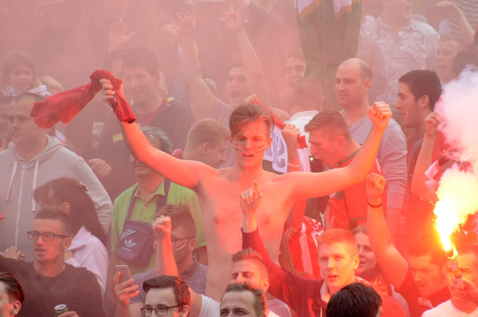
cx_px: 245
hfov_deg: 5.7
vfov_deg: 3.8
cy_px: 175
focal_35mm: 361
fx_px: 4785
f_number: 6.3
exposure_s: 1/350
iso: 1000
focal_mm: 200
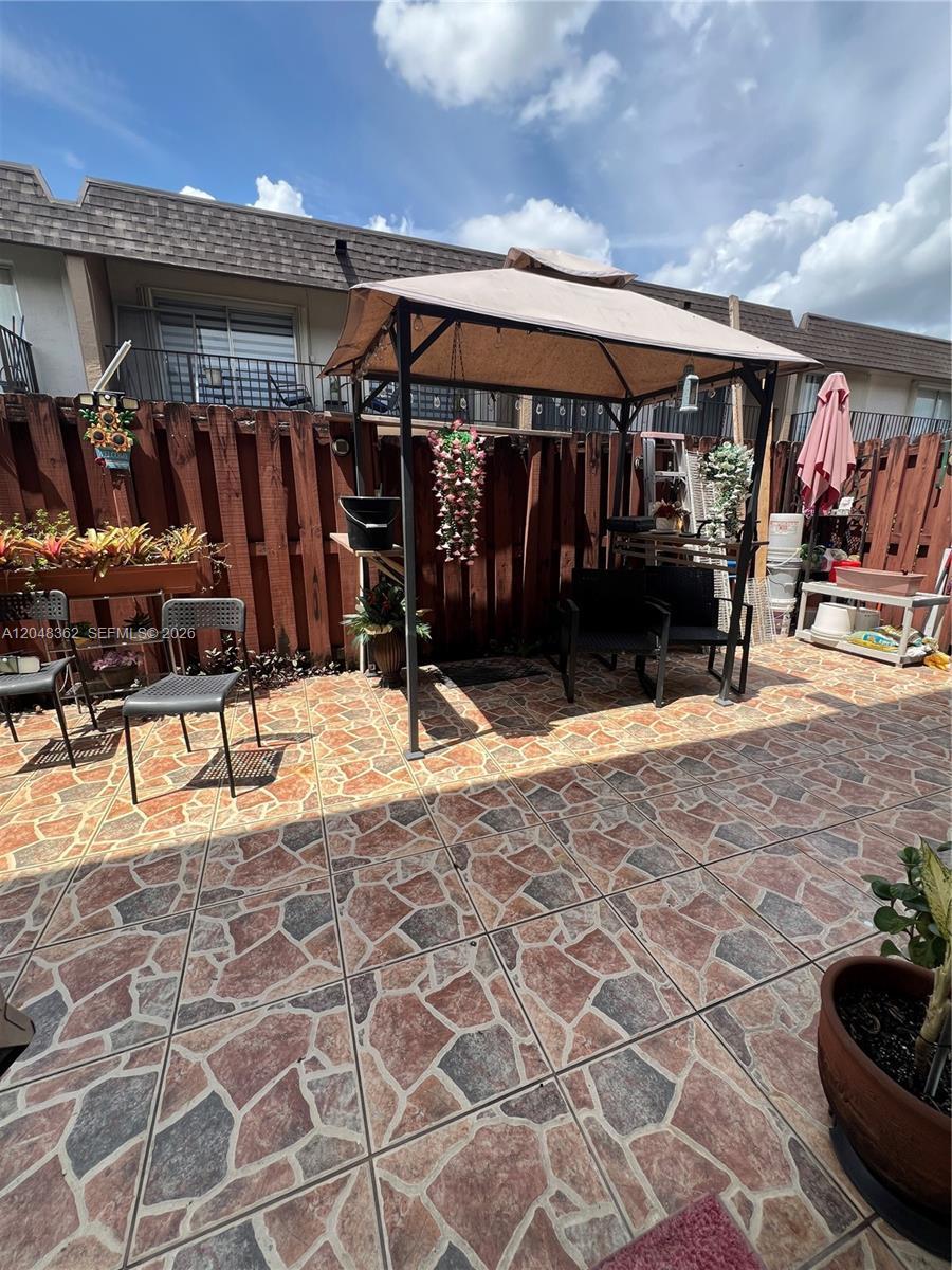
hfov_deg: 89.9
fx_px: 477
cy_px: 635
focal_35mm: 13
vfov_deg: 106.2
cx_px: 476
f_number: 1.8
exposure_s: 1/786
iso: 32
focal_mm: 1.57
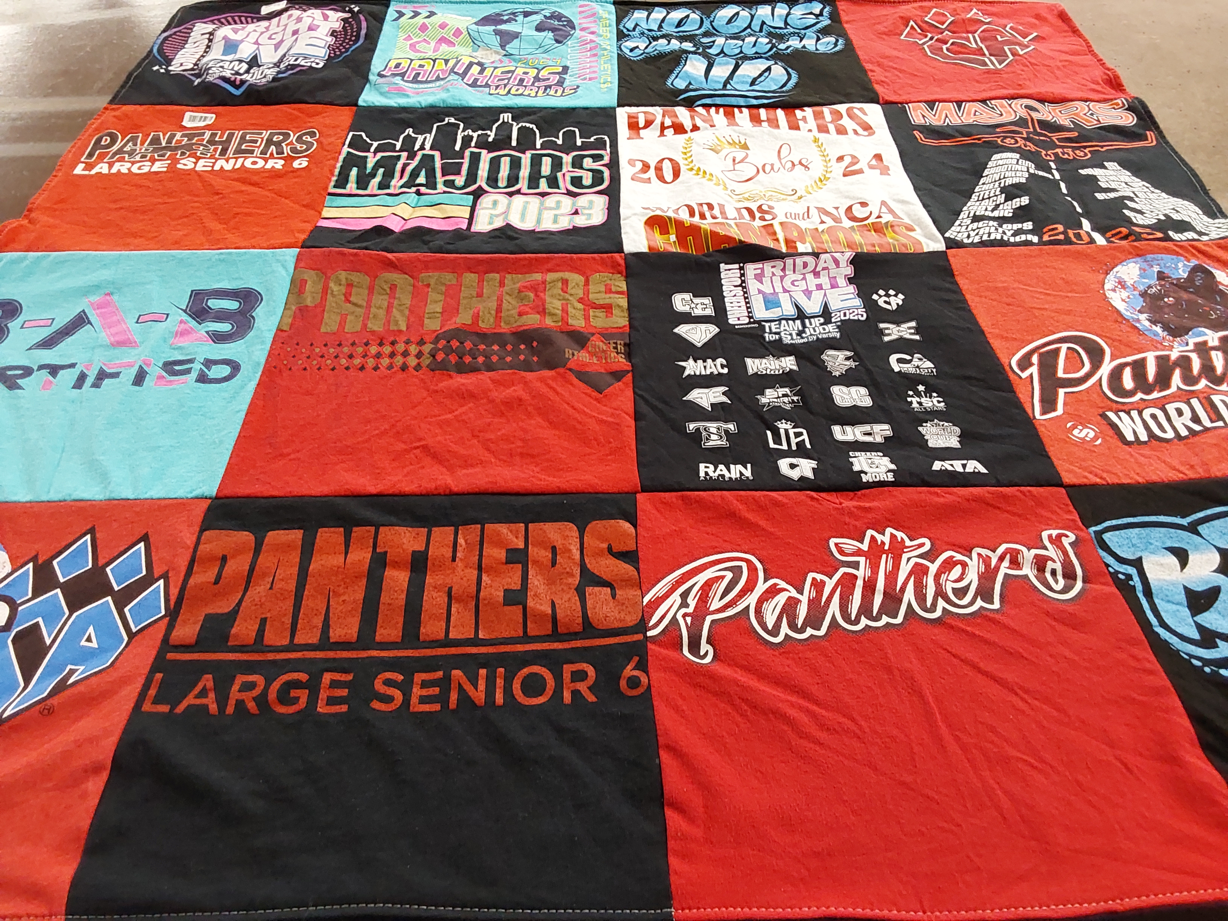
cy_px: 460
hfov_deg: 63.4
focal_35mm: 28
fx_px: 993
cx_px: 614
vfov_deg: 49.7
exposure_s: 1/60
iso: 200
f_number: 1.9
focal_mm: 2.91
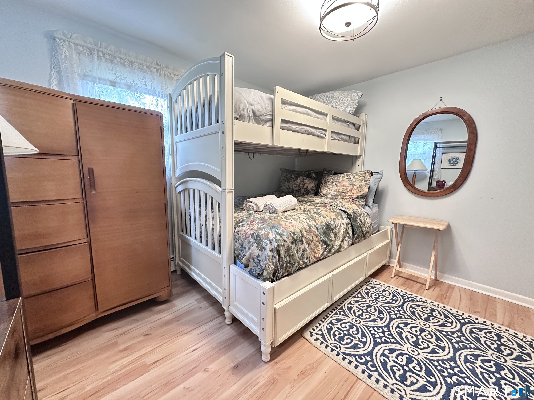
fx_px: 216
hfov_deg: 102.1
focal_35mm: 14
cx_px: 267
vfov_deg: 85.7
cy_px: 200
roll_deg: -1.0
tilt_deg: -8.0
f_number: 2.2
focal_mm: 2.22
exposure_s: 1/60
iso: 800
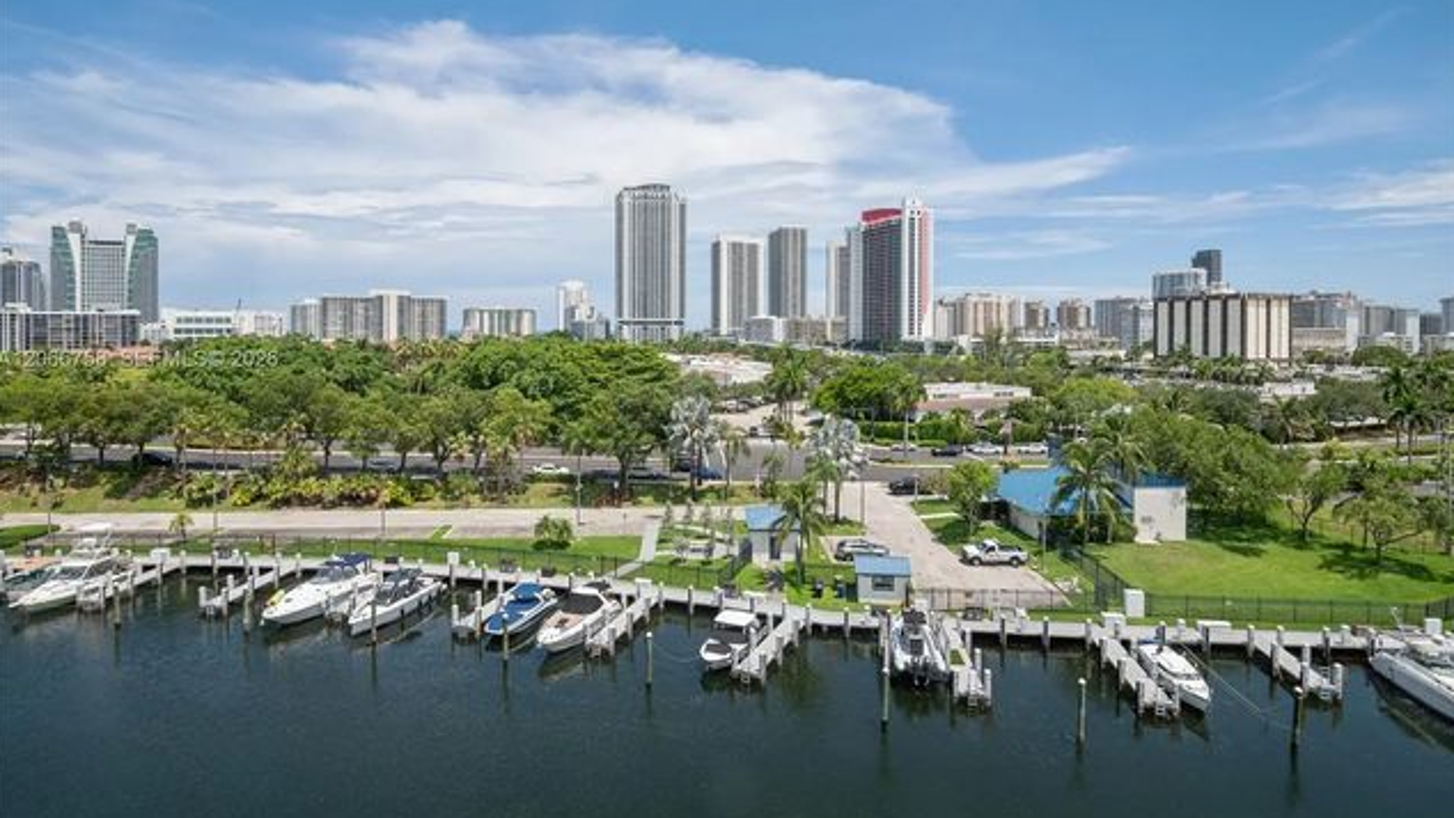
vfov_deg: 58.2
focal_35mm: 19
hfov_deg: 89.6
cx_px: 727
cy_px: 361
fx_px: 733
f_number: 8
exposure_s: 1/640
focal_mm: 18
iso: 250
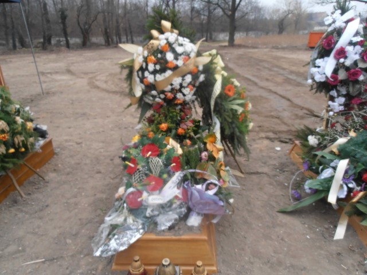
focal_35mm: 24
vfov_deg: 56.8
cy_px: 138
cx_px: 184
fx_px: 254
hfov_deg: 71.6
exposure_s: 1/320
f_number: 3
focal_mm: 4.2
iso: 80
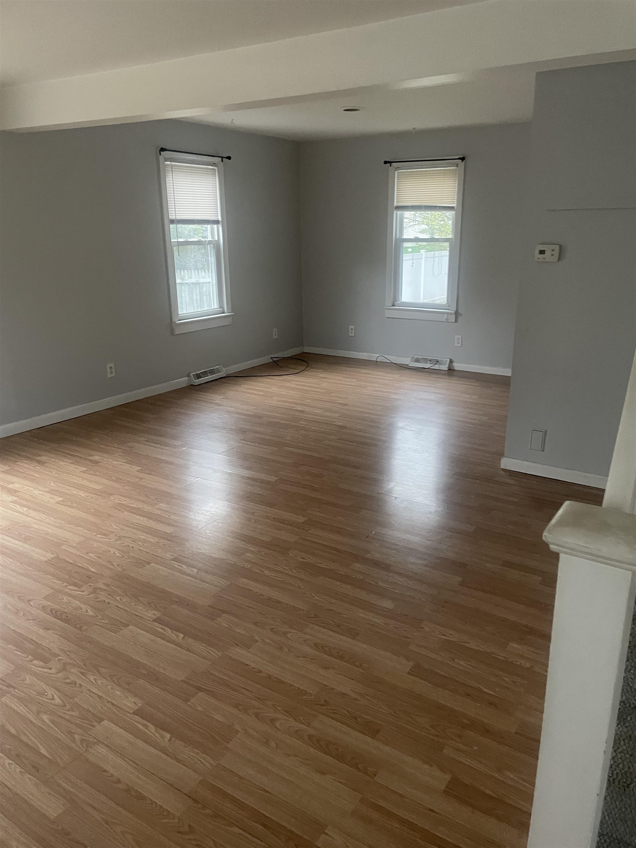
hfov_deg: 53.1
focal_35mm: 26
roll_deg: +1.1
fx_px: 637
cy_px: 424
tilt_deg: -17.2
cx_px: 318
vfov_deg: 67.3
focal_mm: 4.2
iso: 400
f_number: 1.6
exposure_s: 1/40
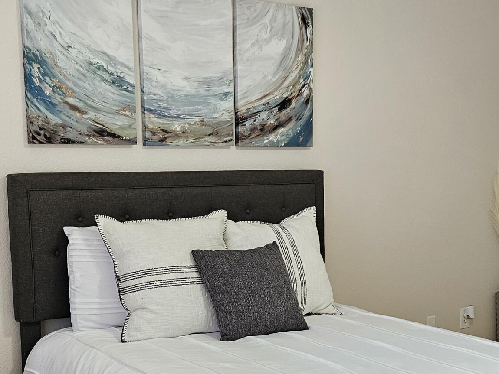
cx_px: 380
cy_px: 266
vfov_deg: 24.2
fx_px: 865
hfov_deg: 31.5
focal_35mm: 60
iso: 160
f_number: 1.8
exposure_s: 1/120
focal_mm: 5.4
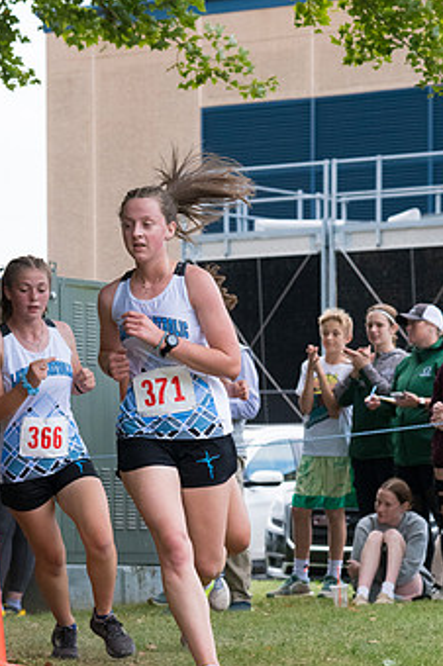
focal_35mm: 168
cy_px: 421
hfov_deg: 8.2
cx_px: 156
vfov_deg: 12.2
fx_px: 3107
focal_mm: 85
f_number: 5.6
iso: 2000
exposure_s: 1/1250
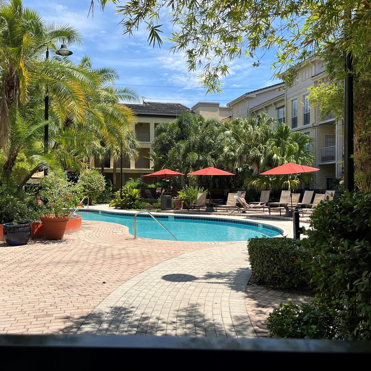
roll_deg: -0.8
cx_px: 151
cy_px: 184
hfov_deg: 52.2
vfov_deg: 52.5
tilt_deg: +0.4
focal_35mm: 31
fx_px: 376
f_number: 1.6
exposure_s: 1/3521
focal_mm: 5.1
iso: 50
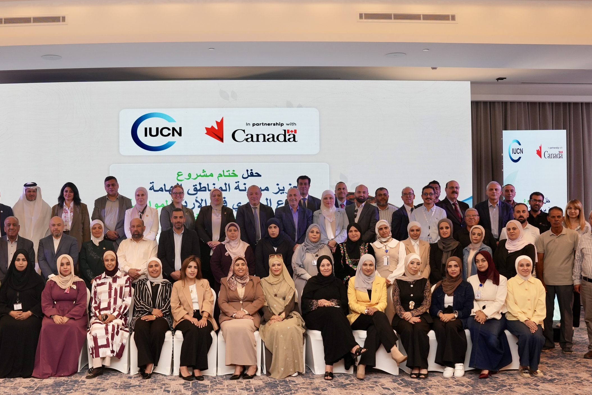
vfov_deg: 33.4
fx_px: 658
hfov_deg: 47.5
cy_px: 219
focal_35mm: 40
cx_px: 186
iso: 640
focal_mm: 24
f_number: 4
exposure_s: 1/160
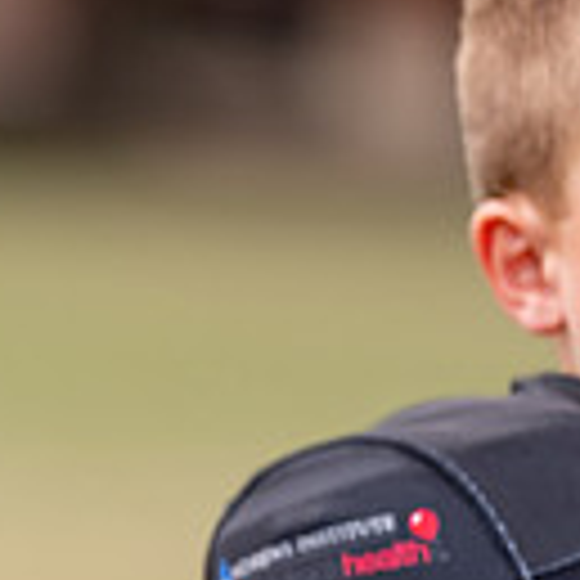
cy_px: 391
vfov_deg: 2.1
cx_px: -418
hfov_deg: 2.1
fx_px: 15563
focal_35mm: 821
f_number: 2.8
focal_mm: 197
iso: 100
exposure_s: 1/1000
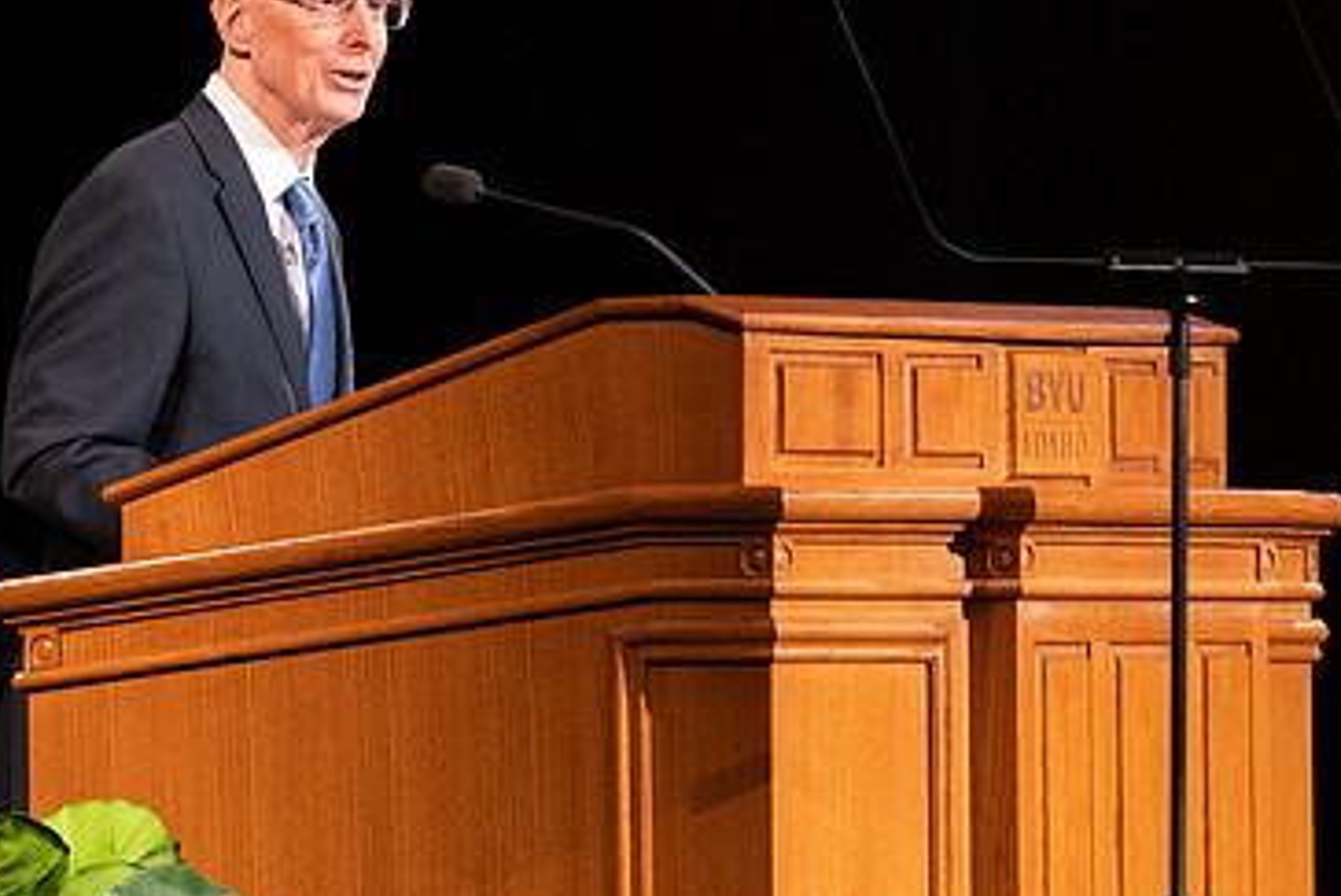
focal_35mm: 644
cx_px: 1187
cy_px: 162
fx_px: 23997
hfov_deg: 3.2
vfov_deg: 2.1
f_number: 3.2
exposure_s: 1/200
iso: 1600
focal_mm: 200
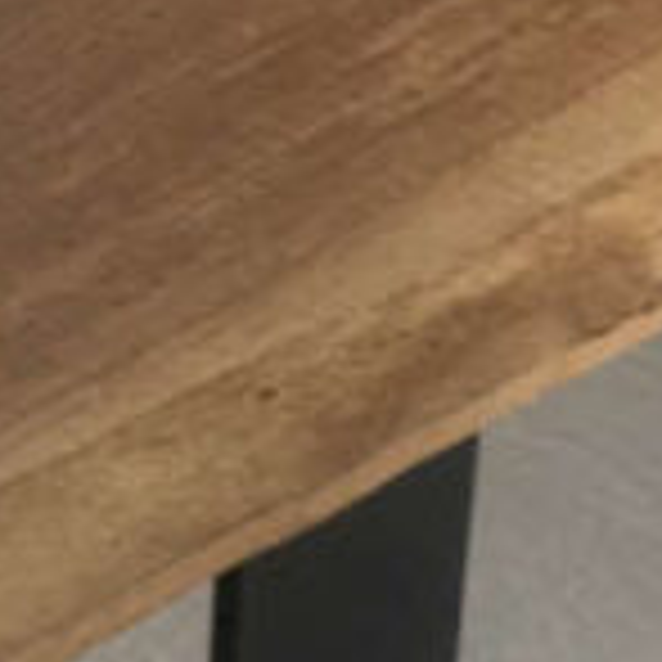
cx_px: 567
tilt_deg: -29.7
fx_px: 3873
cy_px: 126
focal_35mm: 179
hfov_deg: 9.7
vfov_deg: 9.7
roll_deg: -3.9
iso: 40
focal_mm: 4.15
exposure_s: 1/33
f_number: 2.2
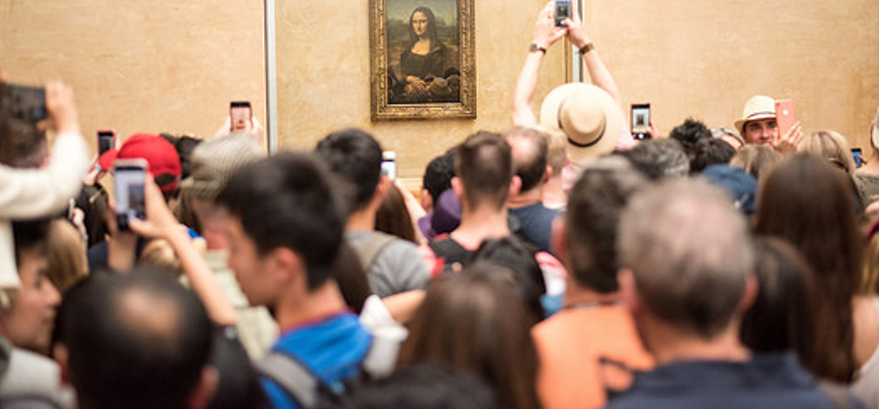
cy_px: 101
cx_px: 431
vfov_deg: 16.9
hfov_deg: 35.6
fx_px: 1367
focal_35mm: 61
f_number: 1.8
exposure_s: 1/1000
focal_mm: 50
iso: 1250
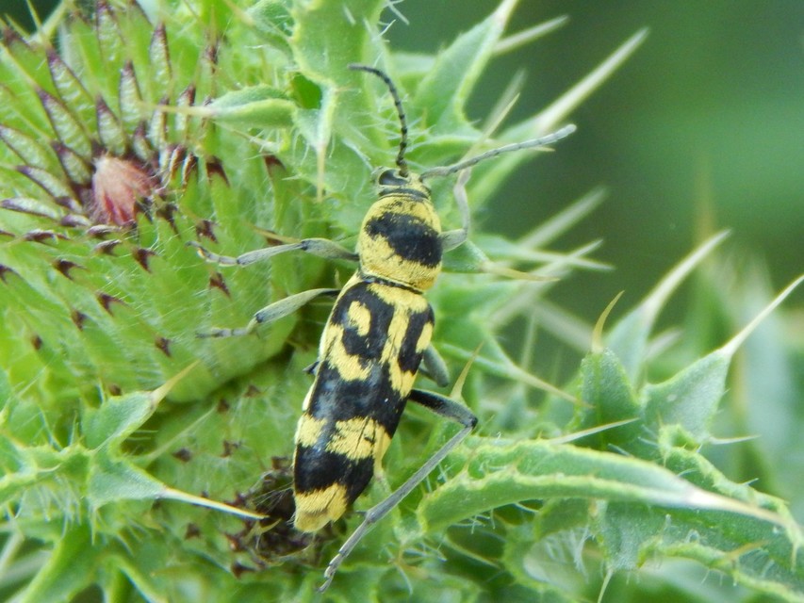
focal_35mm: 182
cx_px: 402
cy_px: 302
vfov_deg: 8.2
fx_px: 4228
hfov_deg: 10.9
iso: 400
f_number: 5.3
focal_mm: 32.8
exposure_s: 1/125
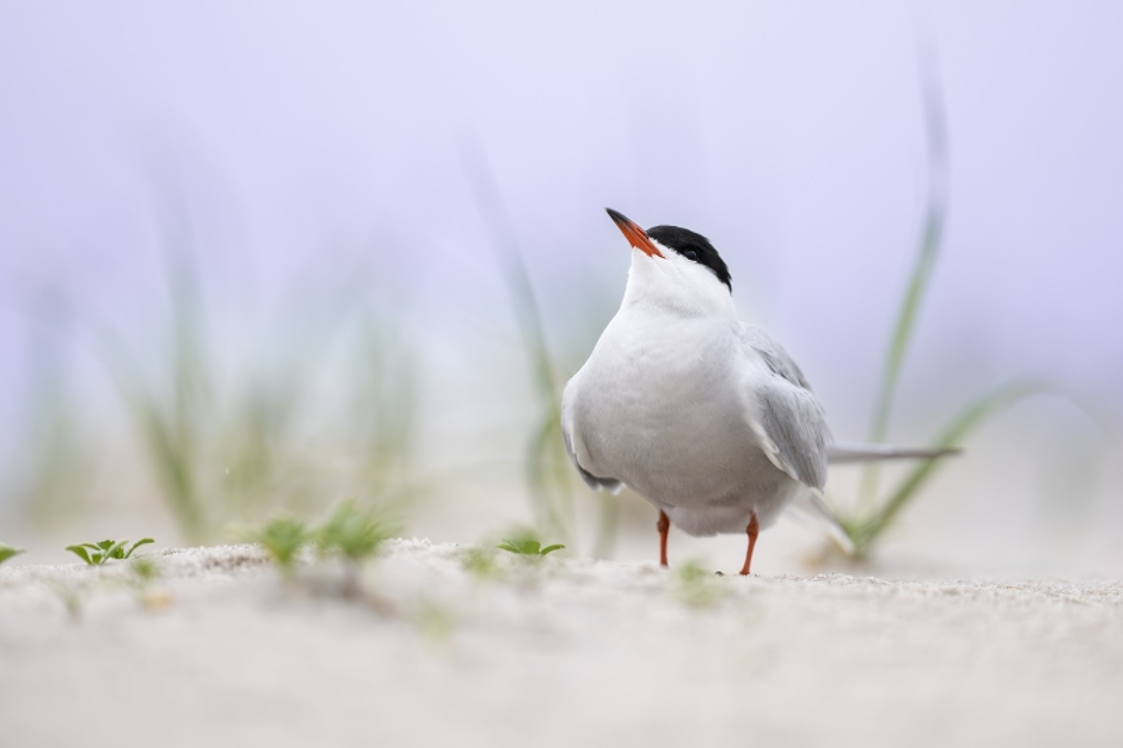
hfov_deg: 6.9
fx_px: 9356
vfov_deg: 4.6
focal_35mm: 300
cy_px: 374
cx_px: 562
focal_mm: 300
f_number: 2.8
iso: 2500
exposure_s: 1/1600
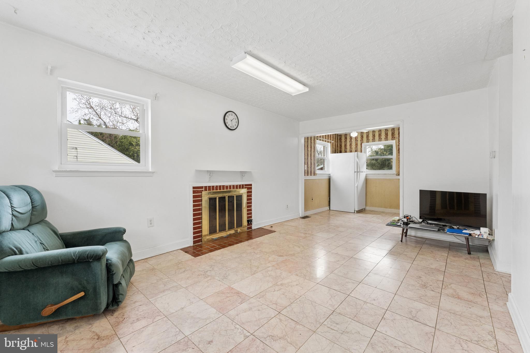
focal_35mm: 15
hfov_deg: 101.2
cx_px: 265
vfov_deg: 78.1
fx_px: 218
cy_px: 176
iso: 1250
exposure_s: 1/200
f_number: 7.1
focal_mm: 14.8
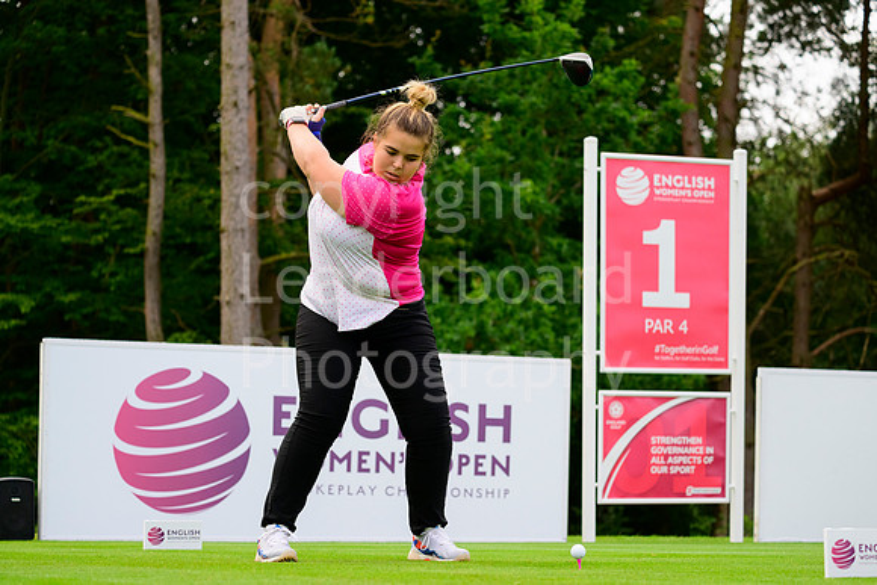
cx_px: 438
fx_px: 2437
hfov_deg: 20.4
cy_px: 292
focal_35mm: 100
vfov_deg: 13.7
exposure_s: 1/3200
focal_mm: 100
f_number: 4.5
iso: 1600
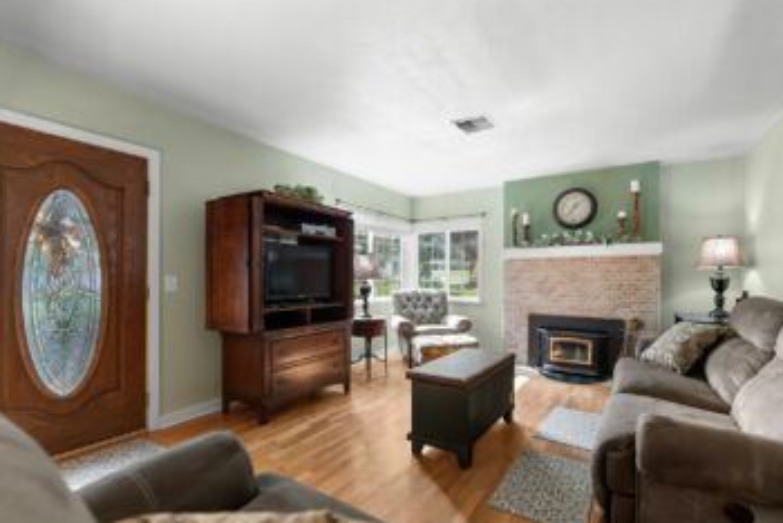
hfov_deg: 96.6
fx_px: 348
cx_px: 405
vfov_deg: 73.7
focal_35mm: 16
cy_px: 283
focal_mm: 14
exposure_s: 1/15
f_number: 2.8
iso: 400
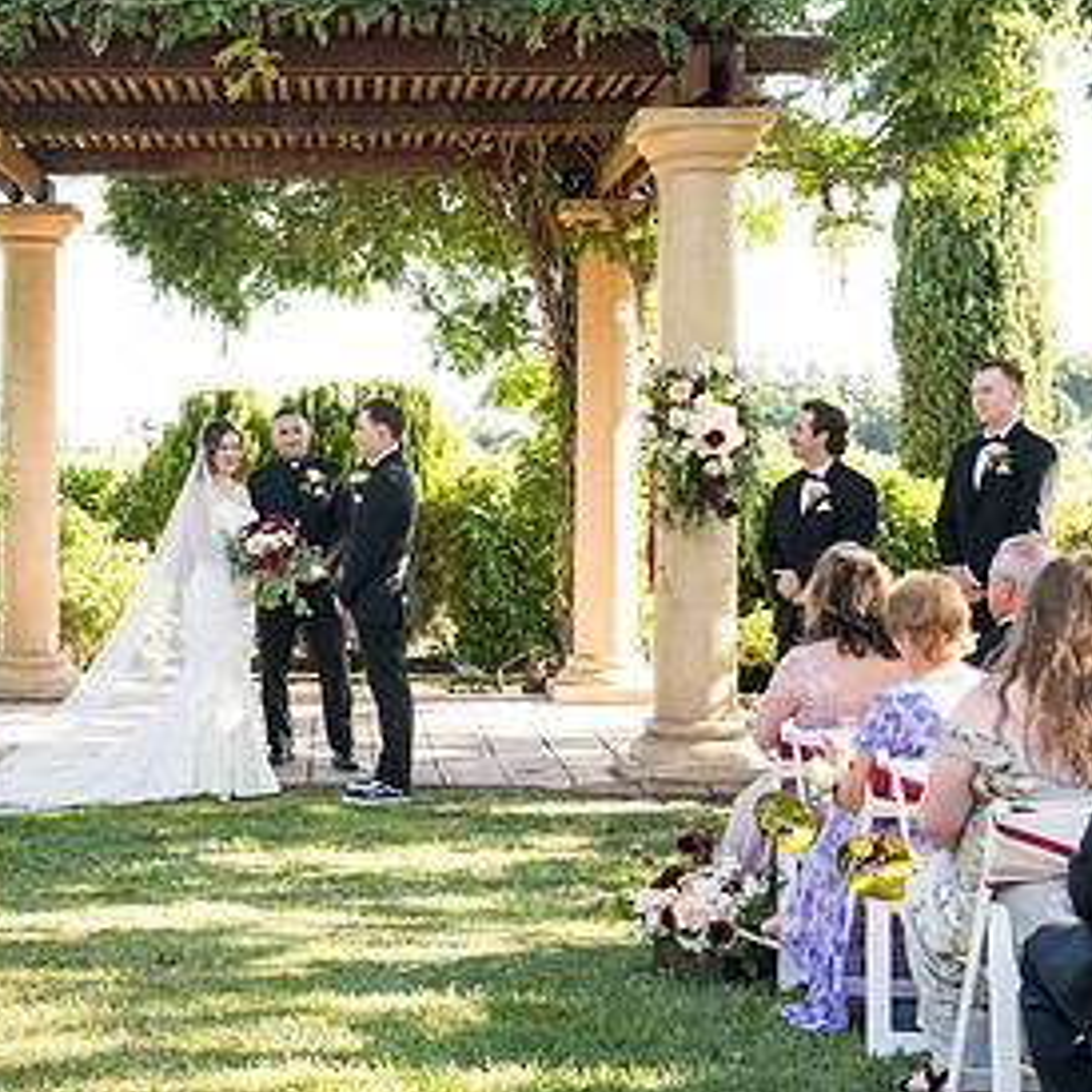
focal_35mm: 63
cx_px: 219
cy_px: 540
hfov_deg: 26.8
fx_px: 2248
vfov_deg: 27.3
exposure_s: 1/400
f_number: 4
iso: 640
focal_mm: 35
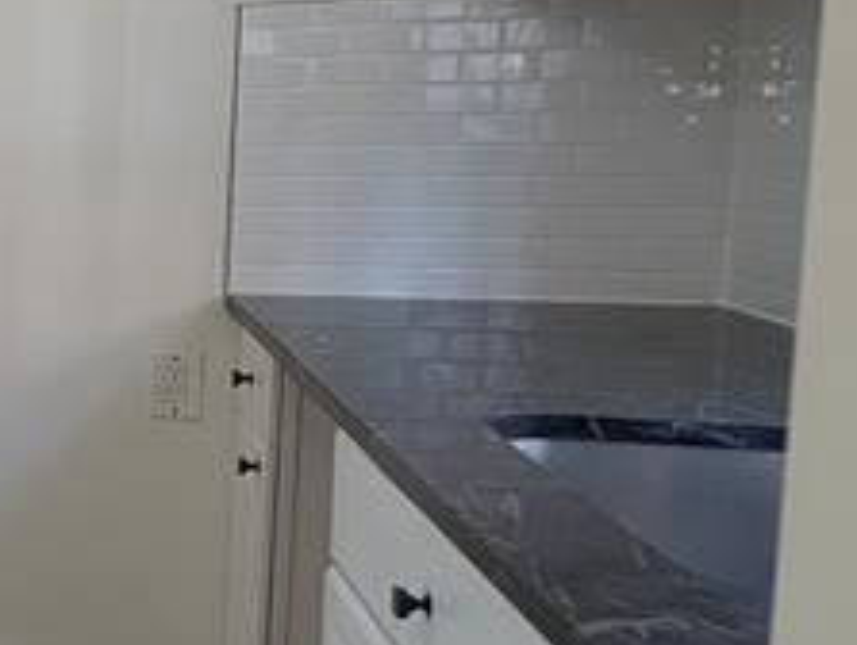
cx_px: -719
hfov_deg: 21.3
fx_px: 1364
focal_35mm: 55
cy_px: 265
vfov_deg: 26.6
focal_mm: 2.23
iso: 134
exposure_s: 1/56
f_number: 1.95
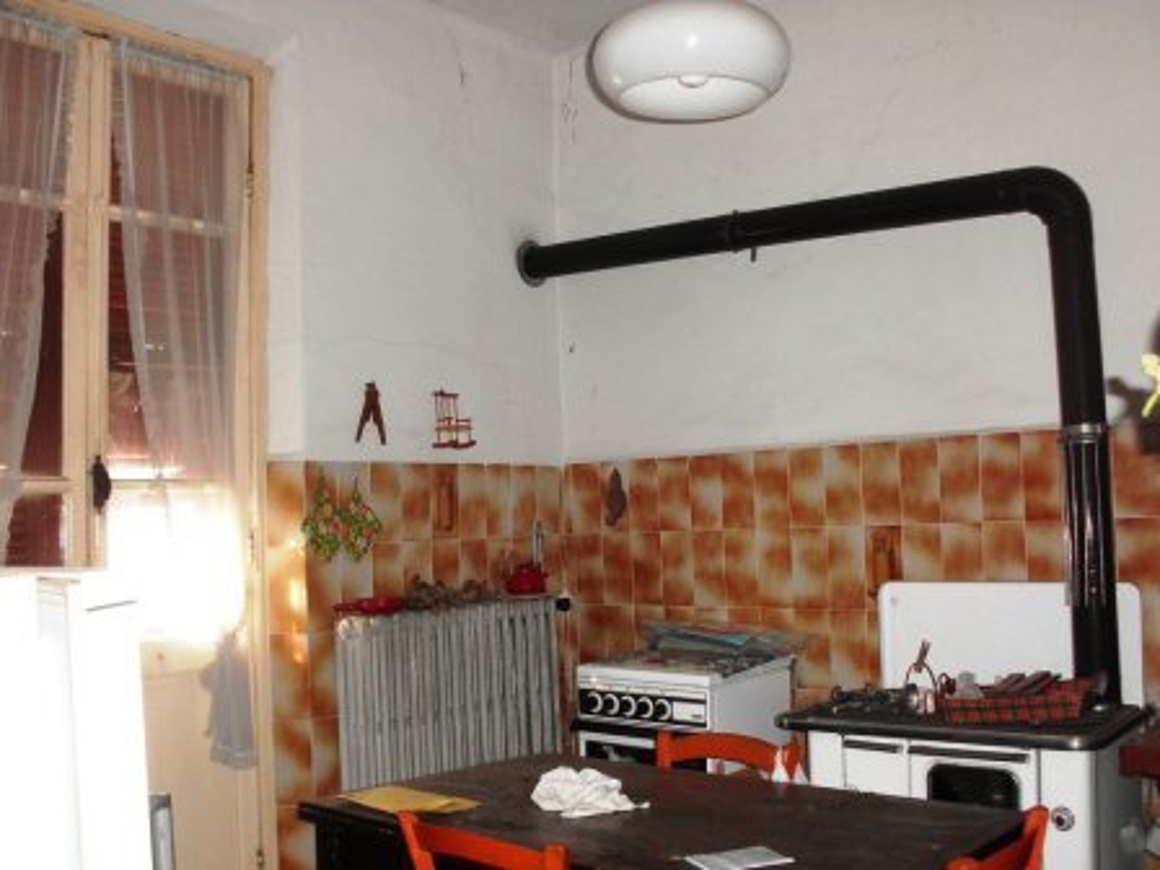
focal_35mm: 36
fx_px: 1206
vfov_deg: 39.7
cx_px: 580
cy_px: 435
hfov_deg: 51.4
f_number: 2.9
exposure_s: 1/60
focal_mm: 6.3
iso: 200
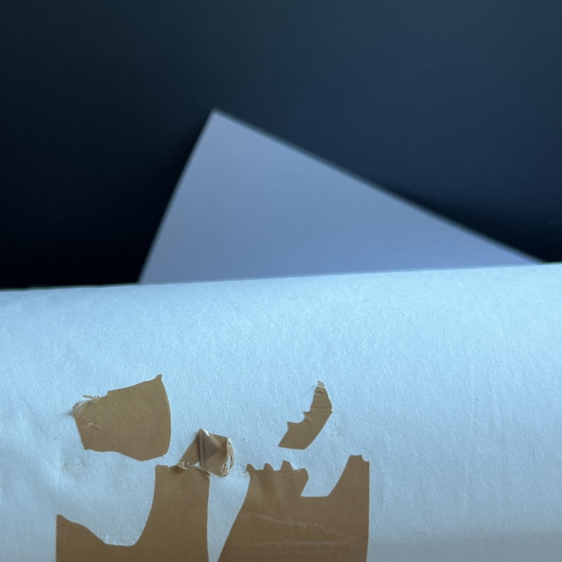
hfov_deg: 40.5
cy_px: 439
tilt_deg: -56.3
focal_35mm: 41
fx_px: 753
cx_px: 198
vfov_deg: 39.5
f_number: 1.6
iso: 125
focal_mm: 5.1
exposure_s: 1/60
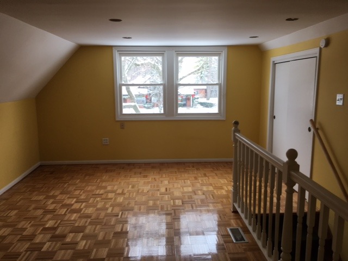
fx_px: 292
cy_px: 130
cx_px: 174
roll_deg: +0.5
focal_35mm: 29
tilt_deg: -9.6
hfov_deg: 61.7
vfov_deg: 48.2
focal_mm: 4.15
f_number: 2.2
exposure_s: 1/40
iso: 25
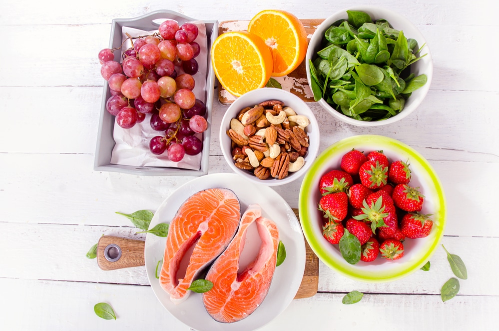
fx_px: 415
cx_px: 250
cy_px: 166
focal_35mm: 30
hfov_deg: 62.0
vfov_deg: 43.4
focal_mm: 20
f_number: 9
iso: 100
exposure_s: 1/200
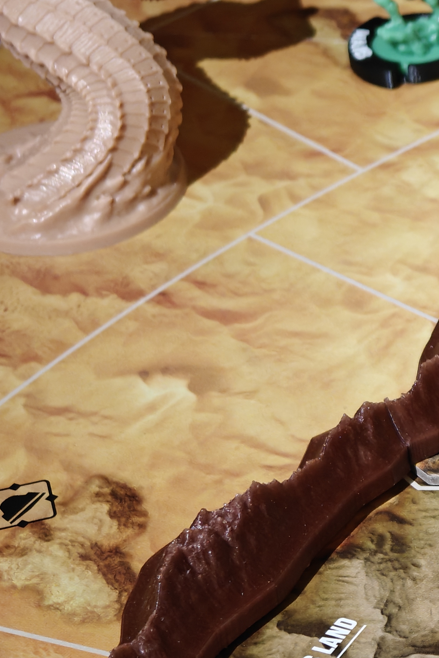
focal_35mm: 181
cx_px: 744
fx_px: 3309
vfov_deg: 11.3
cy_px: 162
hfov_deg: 7.4
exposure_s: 1/64
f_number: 2.6
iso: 400
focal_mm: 13.3
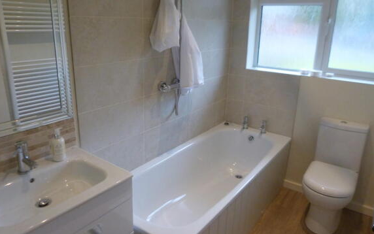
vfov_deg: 46.0
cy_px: 106
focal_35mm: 27
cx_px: 184
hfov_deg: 68.4
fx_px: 275
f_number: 2.8
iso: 400
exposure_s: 1/60
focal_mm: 4.5
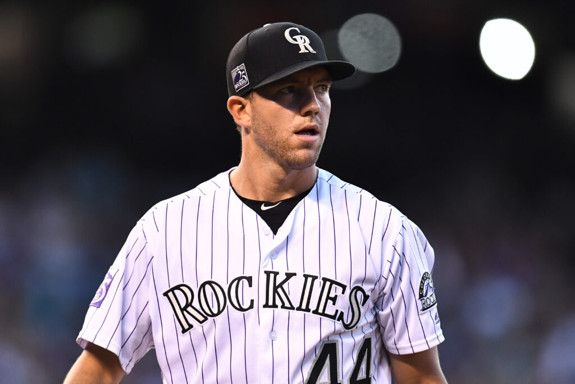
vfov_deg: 2.3
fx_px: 9584
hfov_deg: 3.4
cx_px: 288
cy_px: 192
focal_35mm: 600
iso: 2500
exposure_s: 1/2000
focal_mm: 400
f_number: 3.2
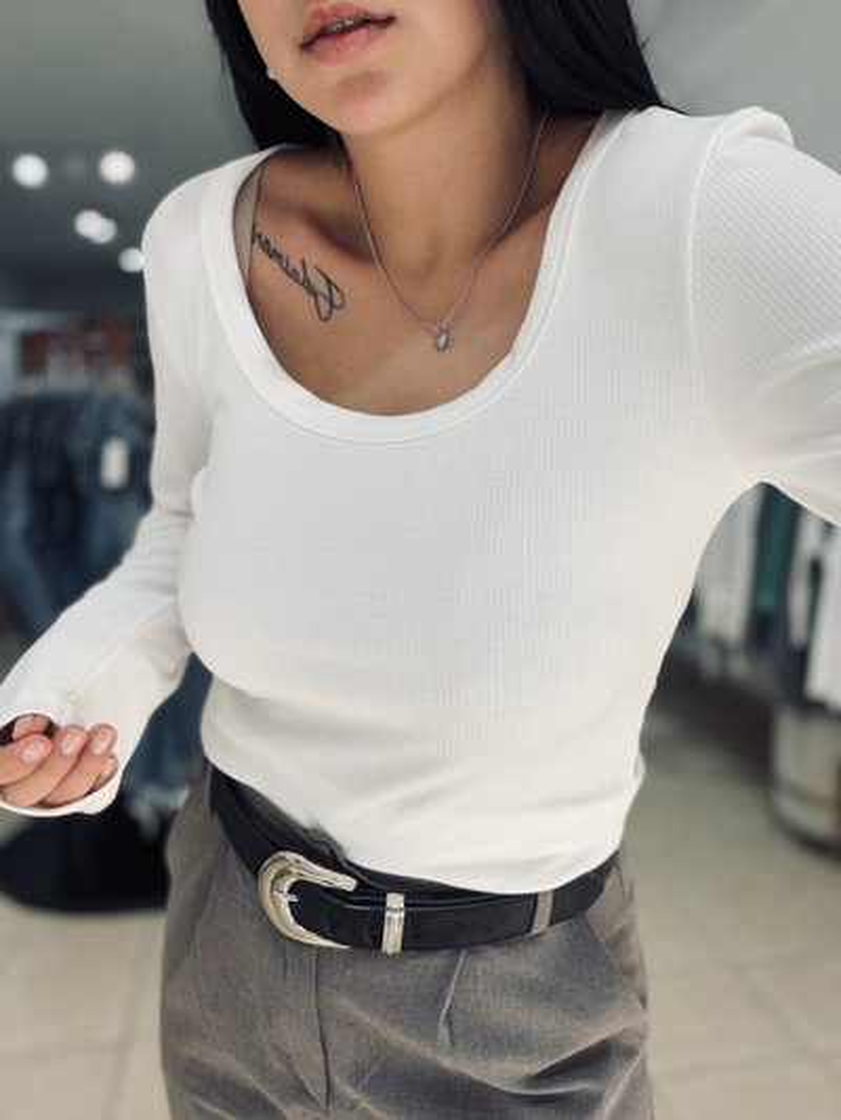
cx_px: 420
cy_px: 560
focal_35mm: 30
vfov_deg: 60.0
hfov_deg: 46.8
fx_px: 971
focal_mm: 2.71
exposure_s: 1/121
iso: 64
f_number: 1.9
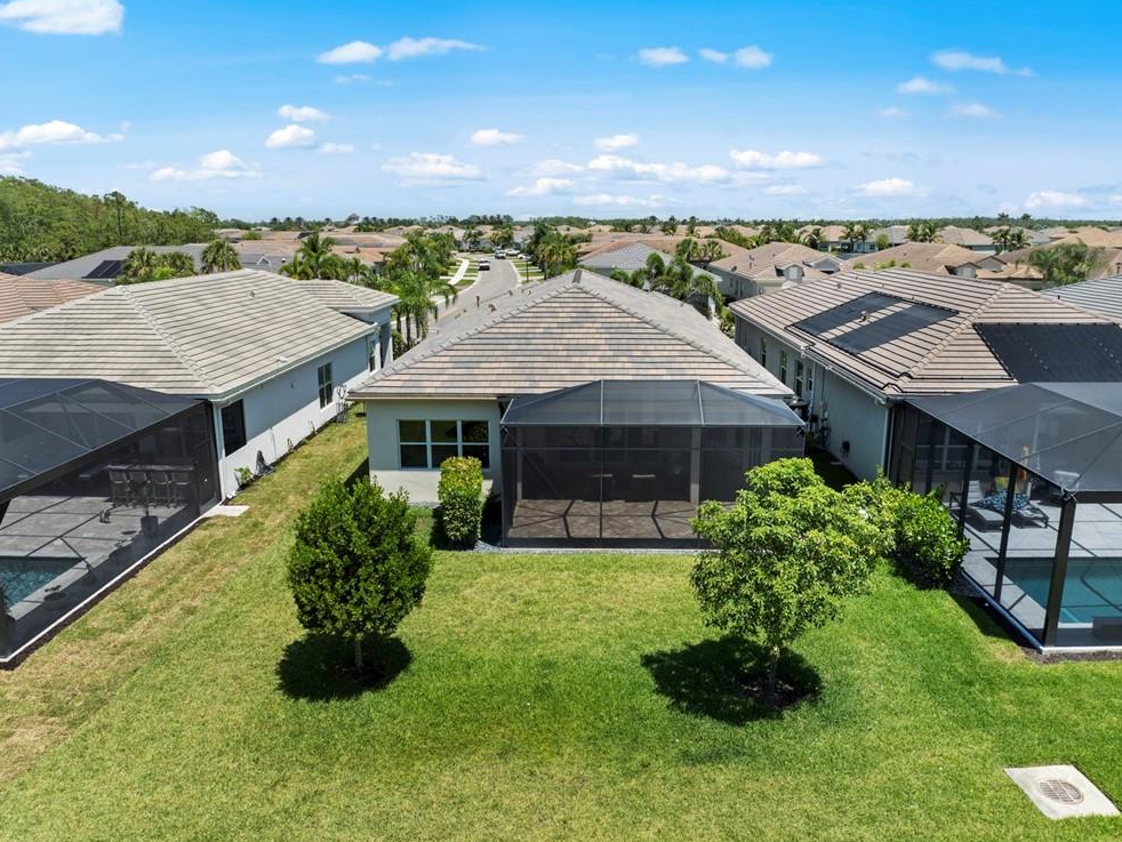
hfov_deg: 69.4
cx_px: 574
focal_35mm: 25
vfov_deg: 54.9
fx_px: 811
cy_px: 425
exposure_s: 1/1000
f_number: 2.8
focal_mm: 12.29
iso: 100
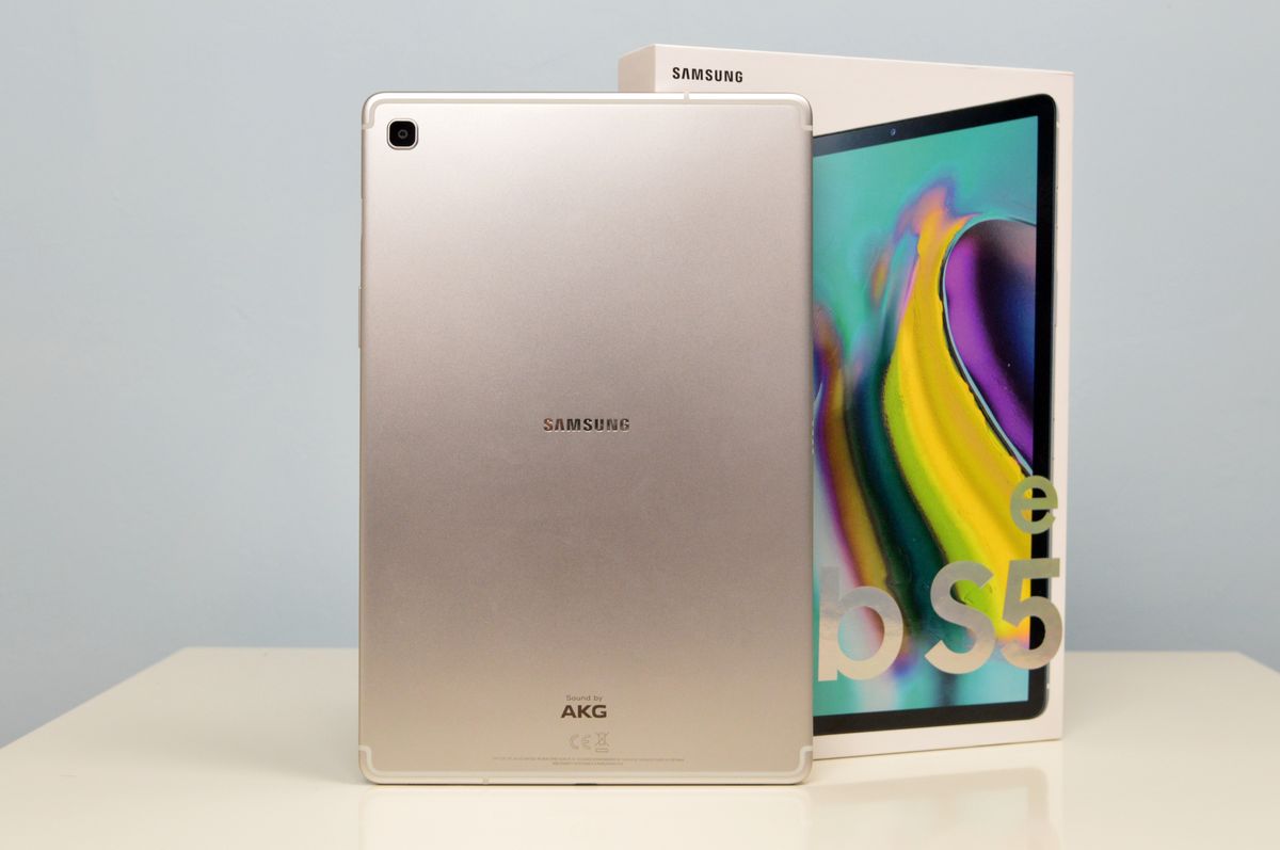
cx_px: 640
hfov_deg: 36.9
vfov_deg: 25.0
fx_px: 1918
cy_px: 425
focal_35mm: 54
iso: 1600
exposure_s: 1/20
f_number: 10
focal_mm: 36
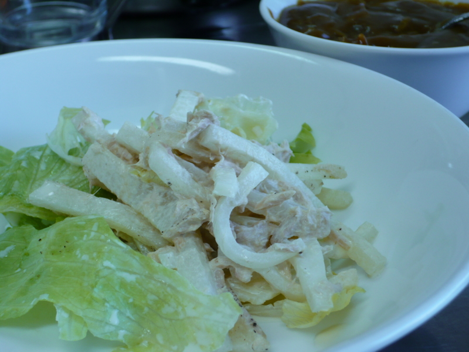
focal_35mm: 74
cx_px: 234
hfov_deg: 26.3
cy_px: 176
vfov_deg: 19.9
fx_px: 1003
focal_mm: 12.2
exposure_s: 1/40
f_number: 4.2
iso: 100
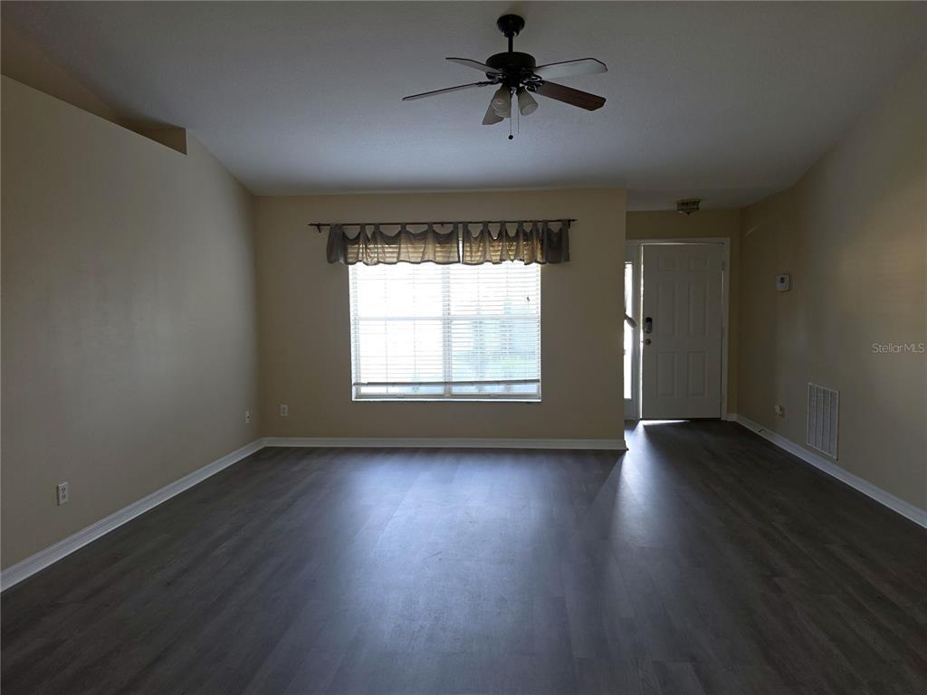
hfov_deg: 73.9
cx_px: 464
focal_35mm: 23
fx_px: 616
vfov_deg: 58.9
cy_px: 348
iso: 64
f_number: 1.4
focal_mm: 6.5
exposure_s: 1/40
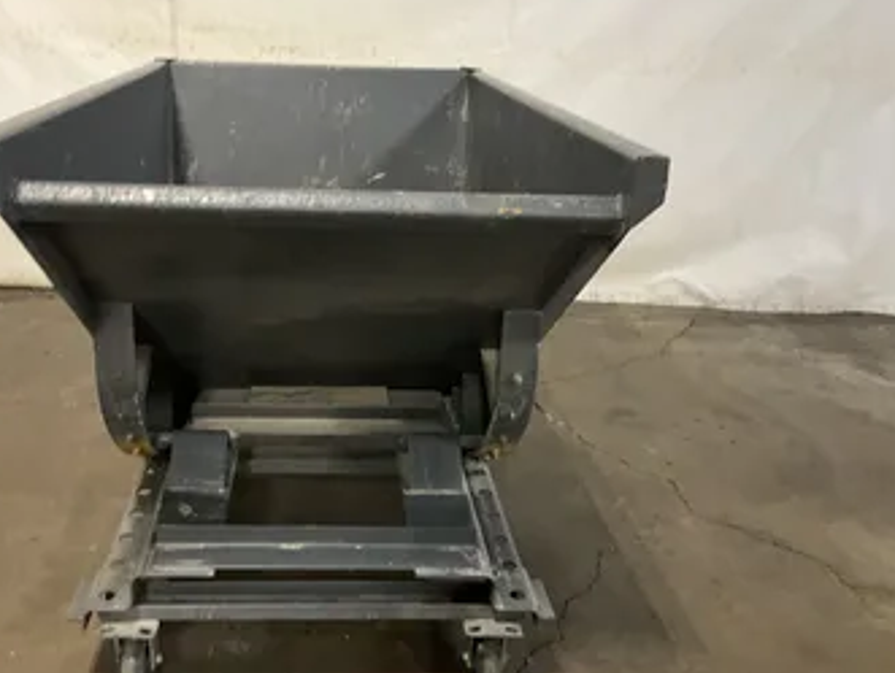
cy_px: 322
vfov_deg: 40.8
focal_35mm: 35
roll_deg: -1.7
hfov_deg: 52.3
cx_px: 370
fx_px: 906
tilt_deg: -19.8
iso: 320
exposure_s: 1/40
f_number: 1.8
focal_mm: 3
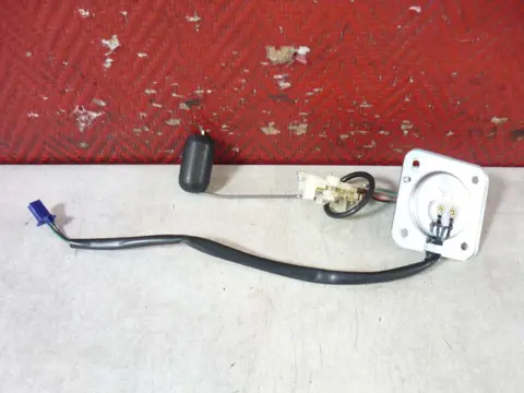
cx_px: 262
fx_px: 500
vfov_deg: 42.9
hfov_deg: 55.4
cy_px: 196
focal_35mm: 33
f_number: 2.8
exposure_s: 1/8
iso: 400
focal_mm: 5.5
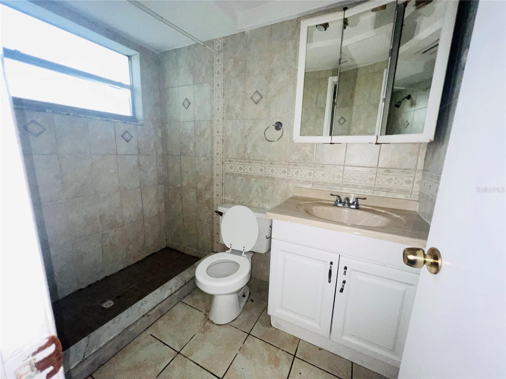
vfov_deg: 89.9
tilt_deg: -11.6
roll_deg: -1.9
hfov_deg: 106.2
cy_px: 190
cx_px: 253
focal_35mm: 13
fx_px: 190
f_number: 1.8
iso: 125
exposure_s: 1/60
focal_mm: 1.57
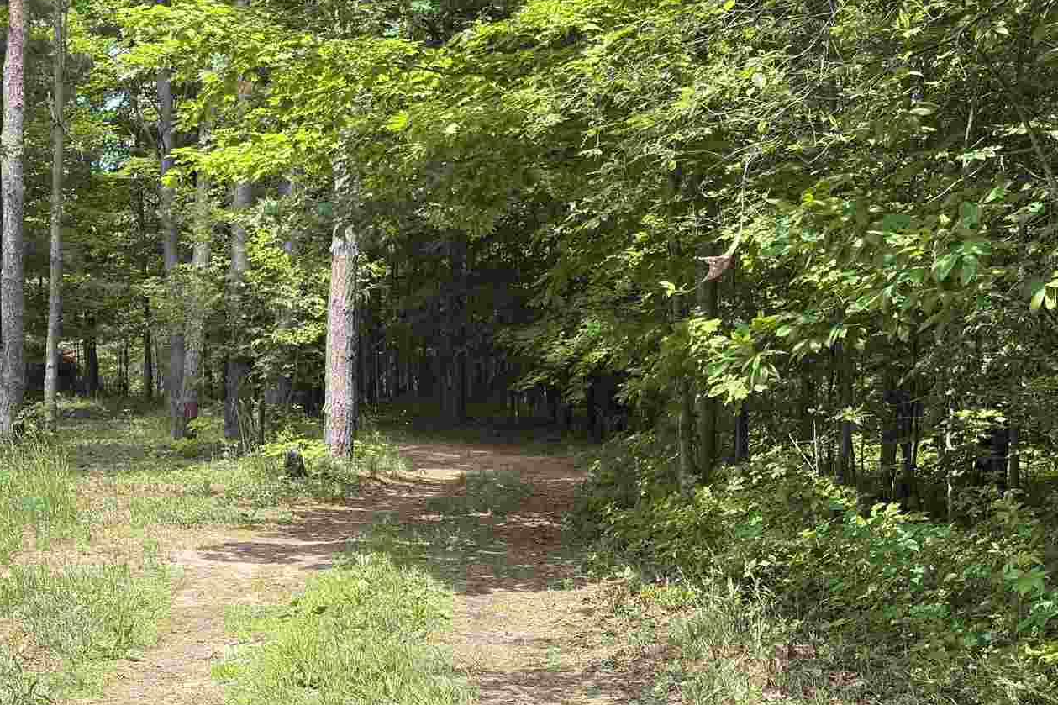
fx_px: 1616
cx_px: 534
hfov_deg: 36.3
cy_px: 336
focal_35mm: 55
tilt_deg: +0.0
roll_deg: -0.1
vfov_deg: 24.6
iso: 40
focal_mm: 5.96
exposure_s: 1/709
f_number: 1.6
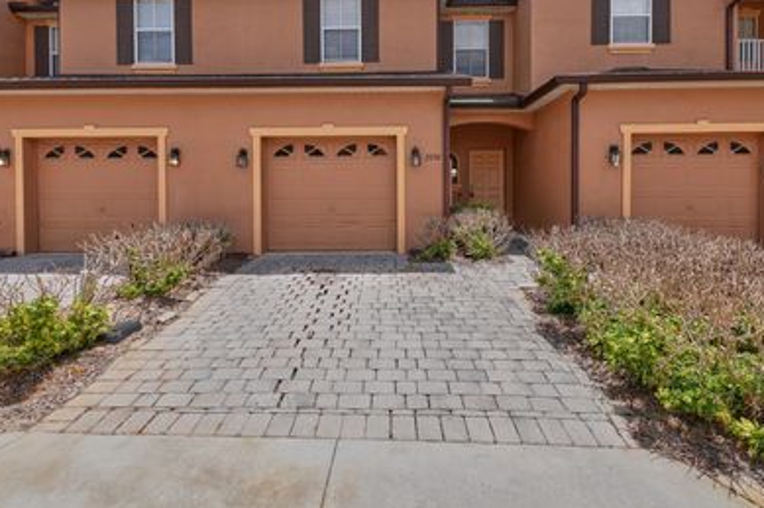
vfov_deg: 66.5
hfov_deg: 90.0
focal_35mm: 18
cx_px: 387
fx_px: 382
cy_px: 197
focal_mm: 14
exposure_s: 1/200
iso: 100
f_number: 8
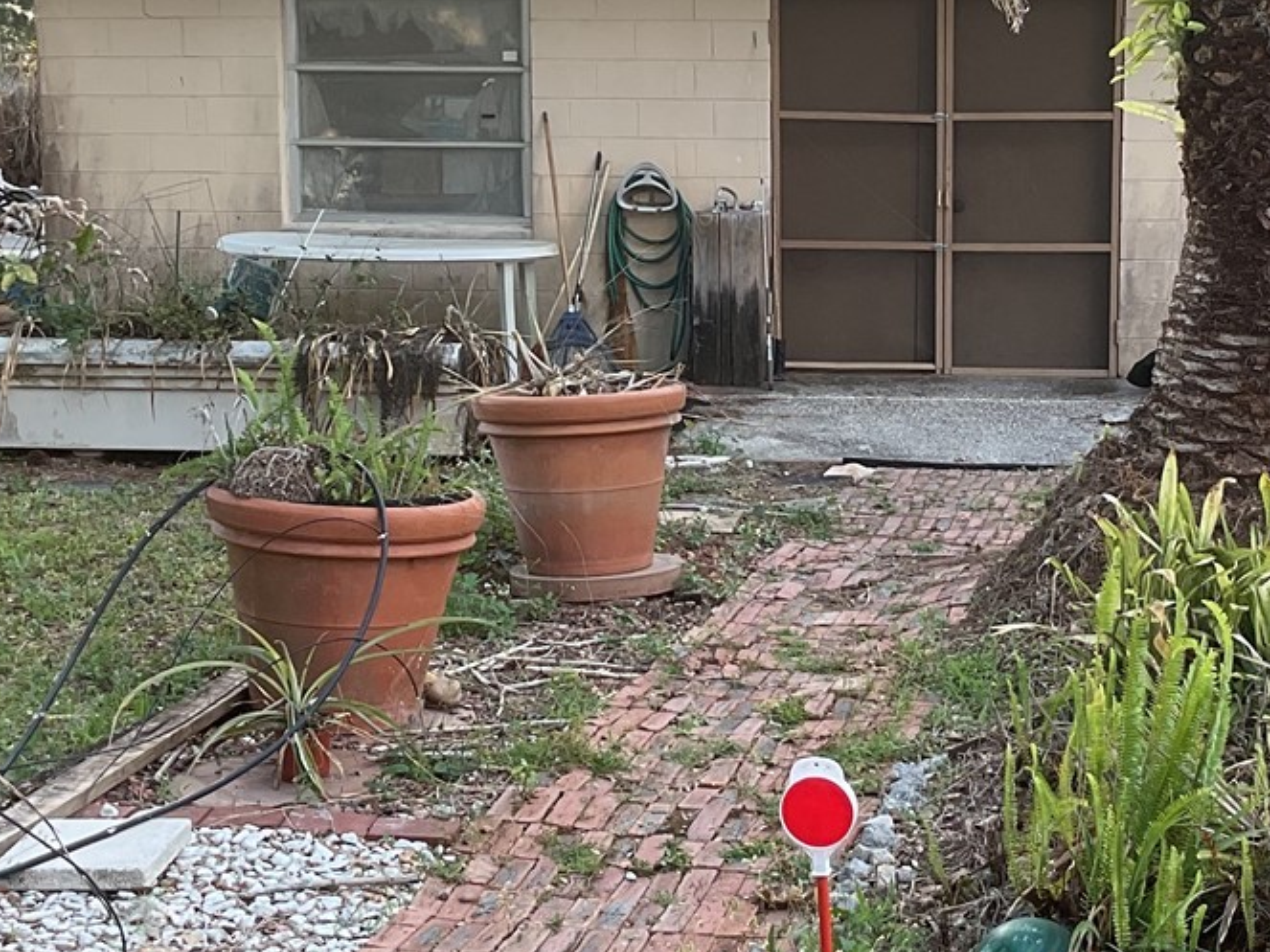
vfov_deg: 21.0
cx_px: 828
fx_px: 2568
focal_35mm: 70
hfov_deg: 27.6
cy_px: 412
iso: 16
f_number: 1.8
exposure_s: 1/129
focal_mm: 3
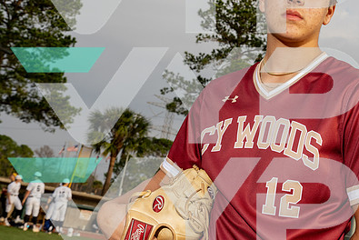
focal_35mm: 69
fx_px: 689
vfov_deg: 19.7
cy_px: 96
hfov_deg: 29.0
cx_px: 242
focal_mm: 47
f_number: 11
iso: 250
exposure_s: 1/250
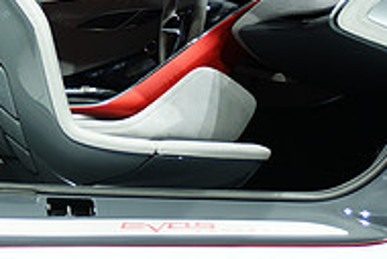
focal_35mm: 229
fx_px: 2464
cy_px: -104
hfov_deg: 8.9
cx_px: 2
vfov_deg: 6.0
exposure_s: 1/20
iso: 100
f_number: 4.5
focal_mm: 50
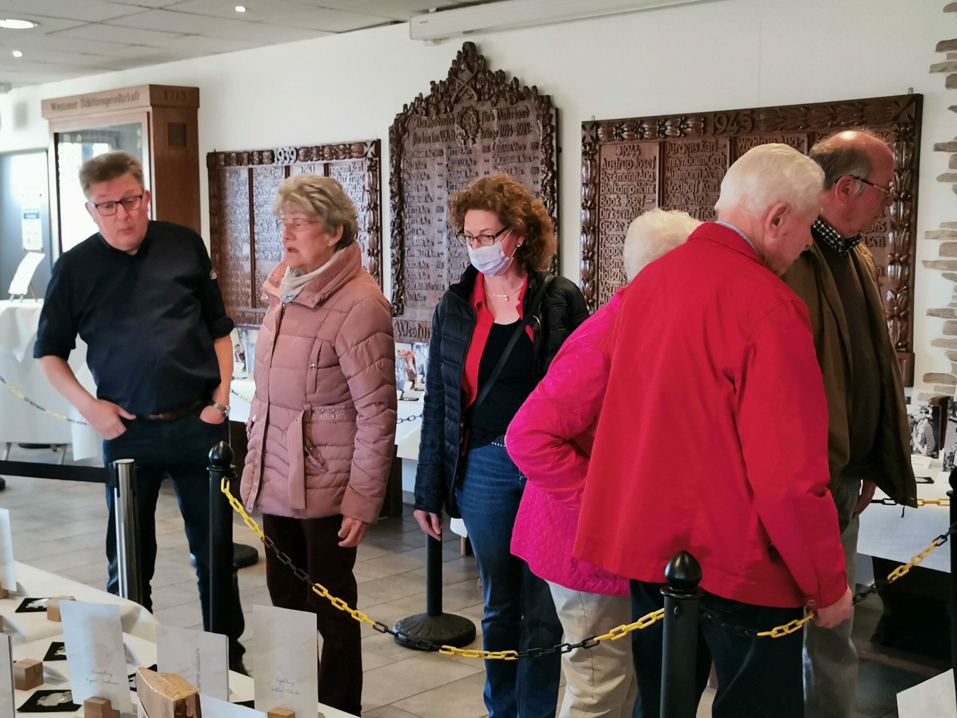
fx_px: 1299
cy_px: 359
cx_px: 478
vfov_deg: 30.9
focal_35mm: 47
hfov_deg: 40.4
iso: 200
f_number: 1.6
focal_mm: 5.56
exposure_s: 1/60
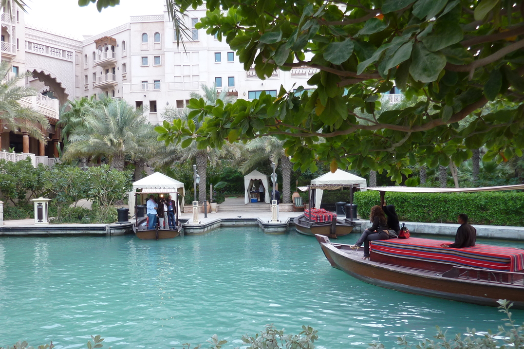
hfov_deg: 63.5
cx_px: 234
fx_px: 422
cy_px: 196
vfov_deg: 44.9
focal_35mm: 29
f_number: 3.3
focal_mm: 4.1
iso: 80
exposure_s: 1/40
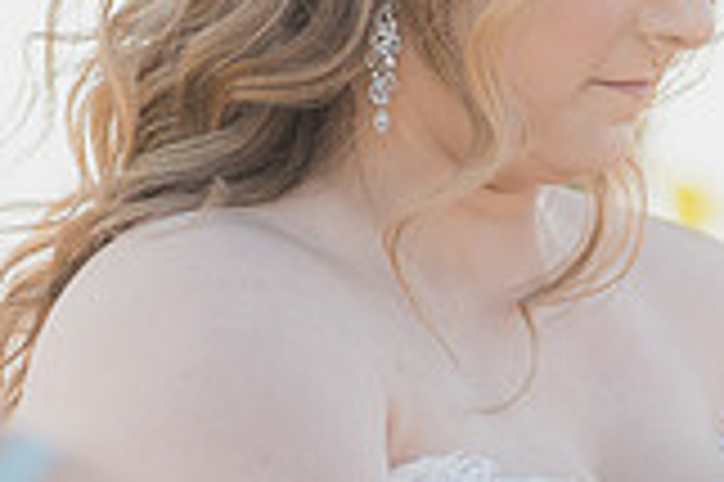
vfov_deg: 4.5
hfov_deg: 6.7
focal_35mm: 306
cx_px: 796
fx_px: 6148
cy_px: 92
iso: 125
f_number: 1.8
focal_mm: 85
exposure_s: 1/2000
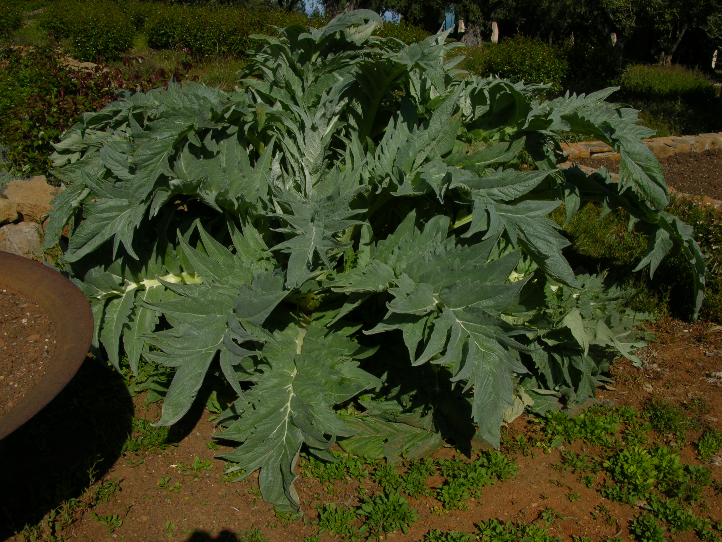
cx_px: 361
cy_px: 271
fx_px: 730
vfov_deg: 40.7
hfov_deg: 52.6
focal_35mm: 35
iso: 50
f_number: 8
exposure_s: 1/261
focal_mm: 8.9
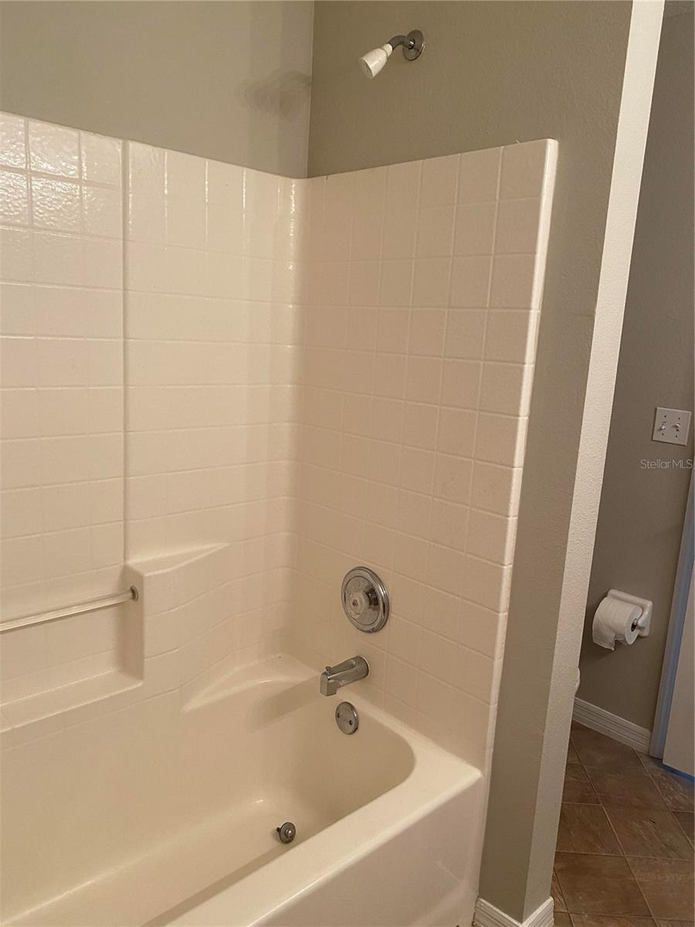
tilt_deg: -12.3
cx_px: 348
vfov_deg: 67.3
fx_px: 696
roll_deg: -3.7
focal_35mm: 26
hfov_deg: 53.1
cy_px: 464
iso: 125
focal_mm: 4.25
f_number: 1.8
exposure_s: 1/60
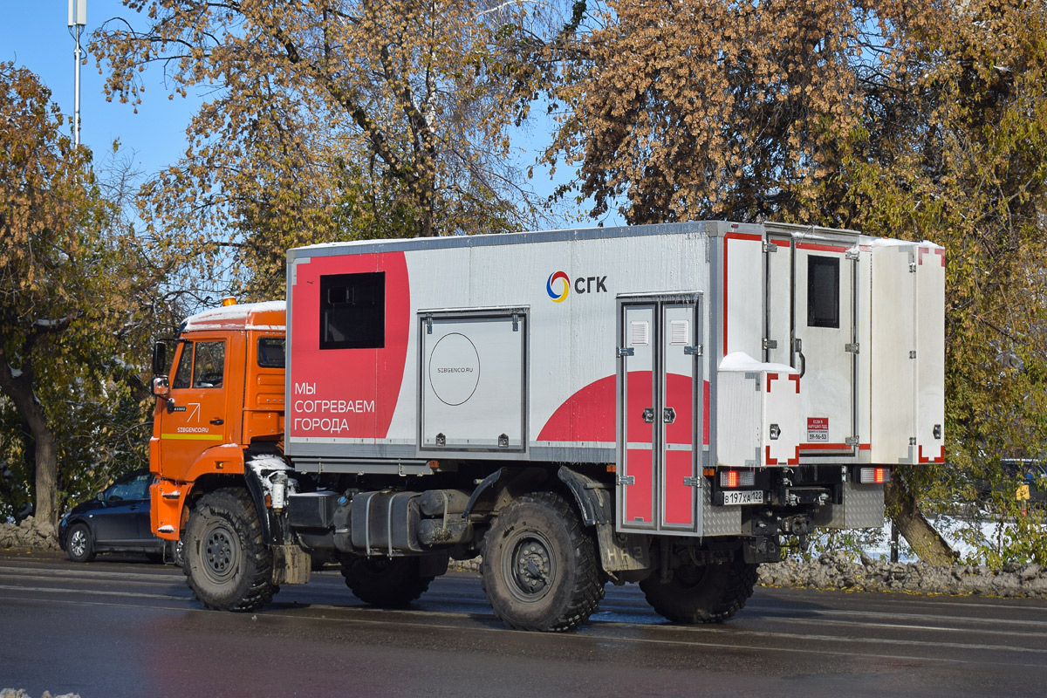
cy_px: 349
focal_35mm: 68
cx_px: 524
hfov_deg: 29.9
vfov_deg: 20.2
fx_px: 1963
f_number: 9
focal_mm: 45
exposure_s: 1/1000
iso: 200
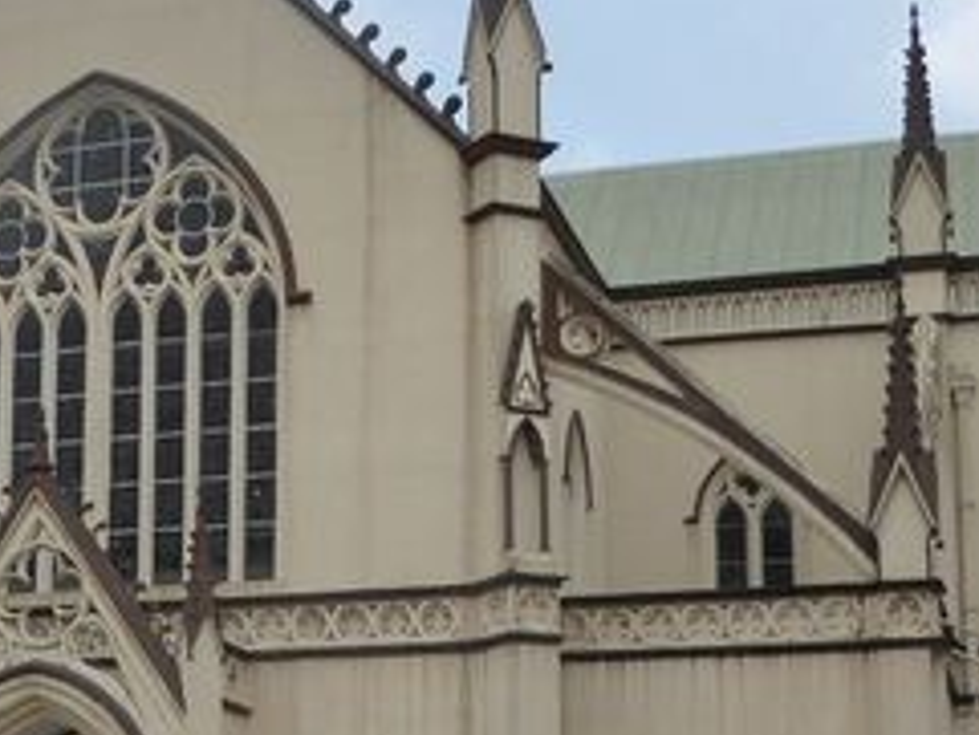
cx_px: 130
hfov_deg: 23.0
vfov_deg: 17.6
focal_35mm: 83
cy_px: 621
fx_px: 2349
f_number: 3.3
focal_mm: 4.3
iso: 125
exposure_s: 1/1300
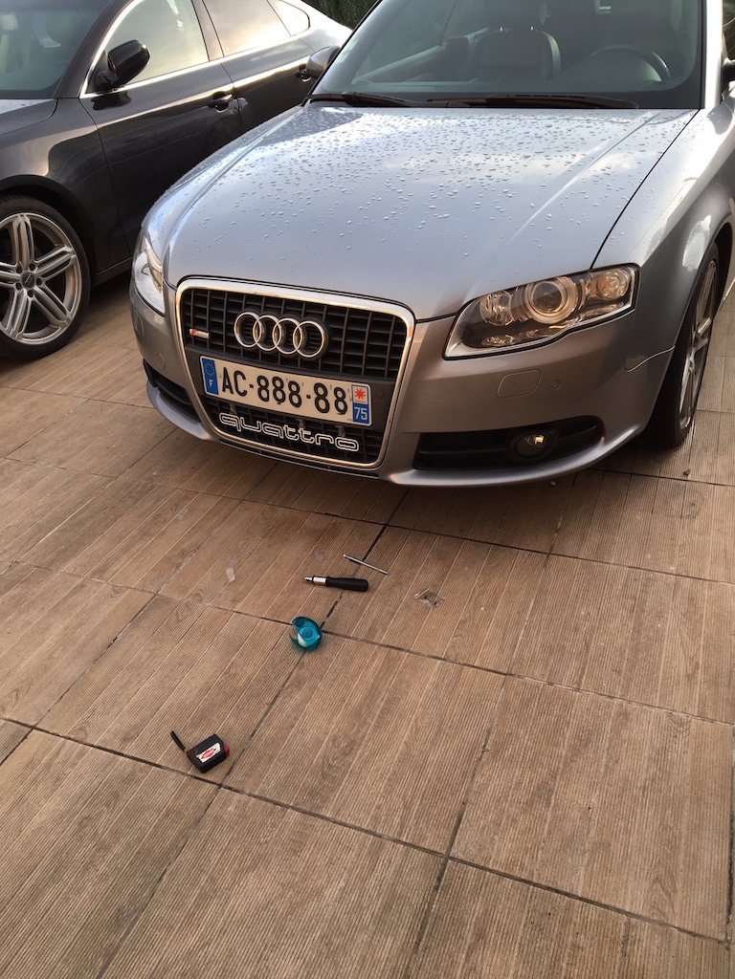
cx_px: 368
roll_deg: +5.0
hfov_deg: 48.2
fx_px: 821
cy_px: 490
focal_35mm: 29
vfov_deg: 61.7
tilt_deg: -33.8
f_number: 2.2
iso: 32
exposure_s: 1/100
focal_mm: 4.15
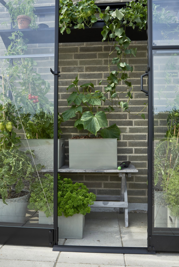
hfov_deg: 48.0
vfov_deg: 67.4
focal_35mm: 27
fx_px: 201
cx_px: 90
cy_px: 134
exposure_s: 1/125
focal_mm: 27
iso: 100
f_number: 9
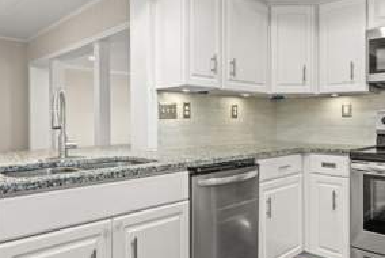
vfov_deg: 46.7
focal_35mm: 28
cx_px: 190
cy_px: 124
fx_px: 298
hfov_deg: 65.7
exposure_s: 1/2.5
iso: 250
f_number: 7.1
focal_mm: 11
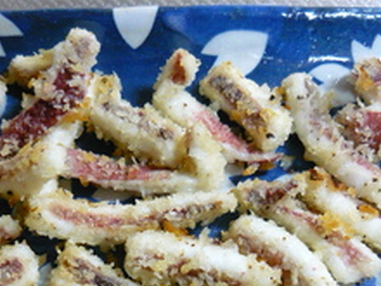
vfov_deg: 22.8
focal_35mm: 63
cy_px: 250
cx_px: 135
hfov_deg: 30.6
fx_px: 693
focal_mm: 5.5
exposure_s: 1/25
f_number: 2.8
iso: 400
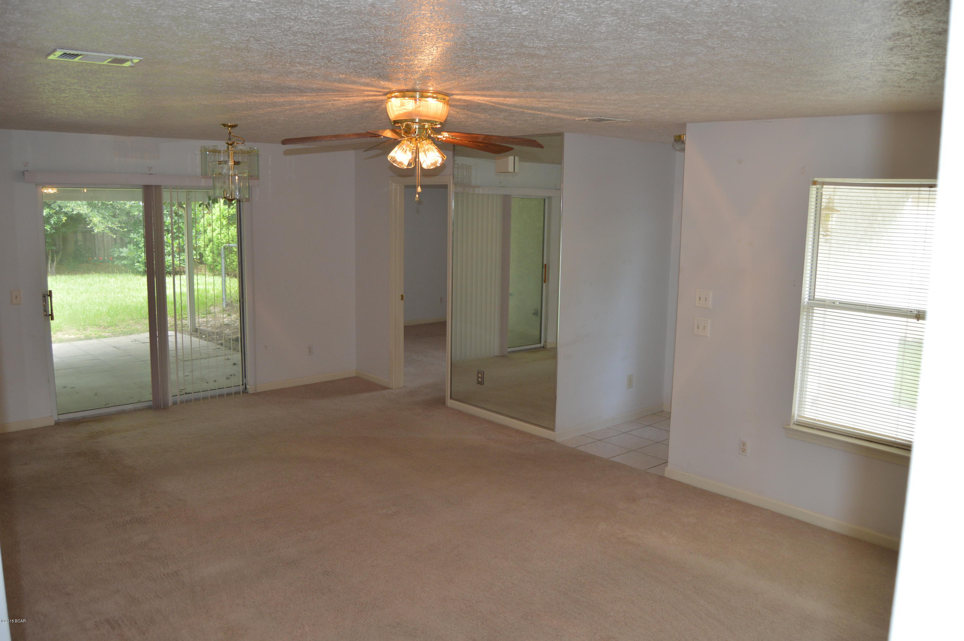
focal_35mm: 27
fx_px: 722
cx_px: 482
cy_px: 320
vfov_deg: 47.8
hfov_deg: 67.4
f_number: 4
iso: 360
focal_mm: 18
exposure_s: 1/125
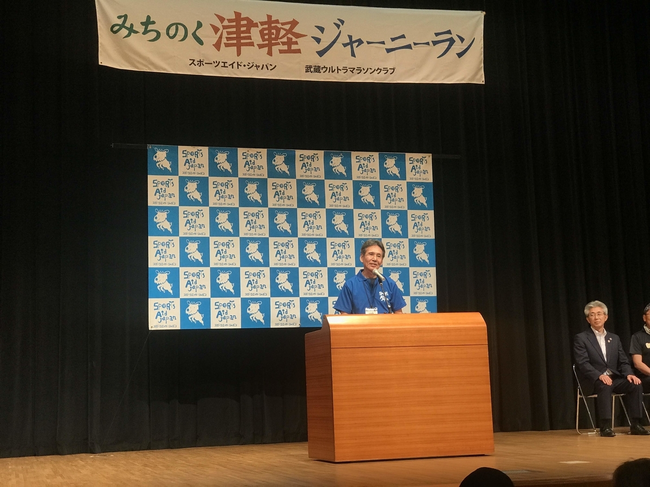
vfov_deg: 25.7
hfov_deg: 33.8
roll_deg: +3.4
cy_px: 244
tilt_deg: +8.9
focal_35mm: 57
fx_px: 1070
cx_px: 325
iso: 64
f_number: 2.8
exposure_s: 1/50
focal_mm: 6.6
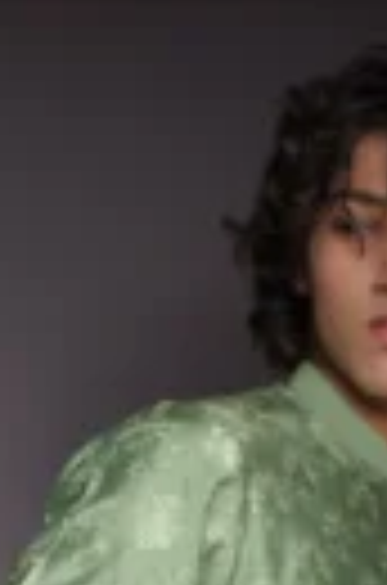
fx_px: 4198
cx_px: 171
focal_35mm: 259
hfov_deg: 5.3
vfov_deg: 7.5
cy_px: 1341
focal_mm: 56
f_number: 8
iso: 320
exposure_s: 1/160
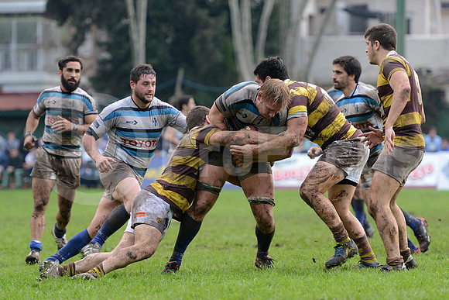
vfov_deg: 6.2
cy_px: 150
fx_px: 2744
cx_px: 224
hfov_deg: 9.4
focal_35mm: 220
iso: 1000
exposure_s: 1/640
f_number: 4
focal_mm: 220
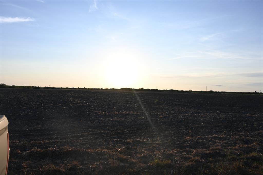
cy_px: 88
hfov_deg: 73.8
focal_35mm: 24
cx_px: 132
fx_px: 175
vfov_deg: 53.1
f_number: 6.3
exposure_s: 1/320
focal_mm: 24
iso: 100
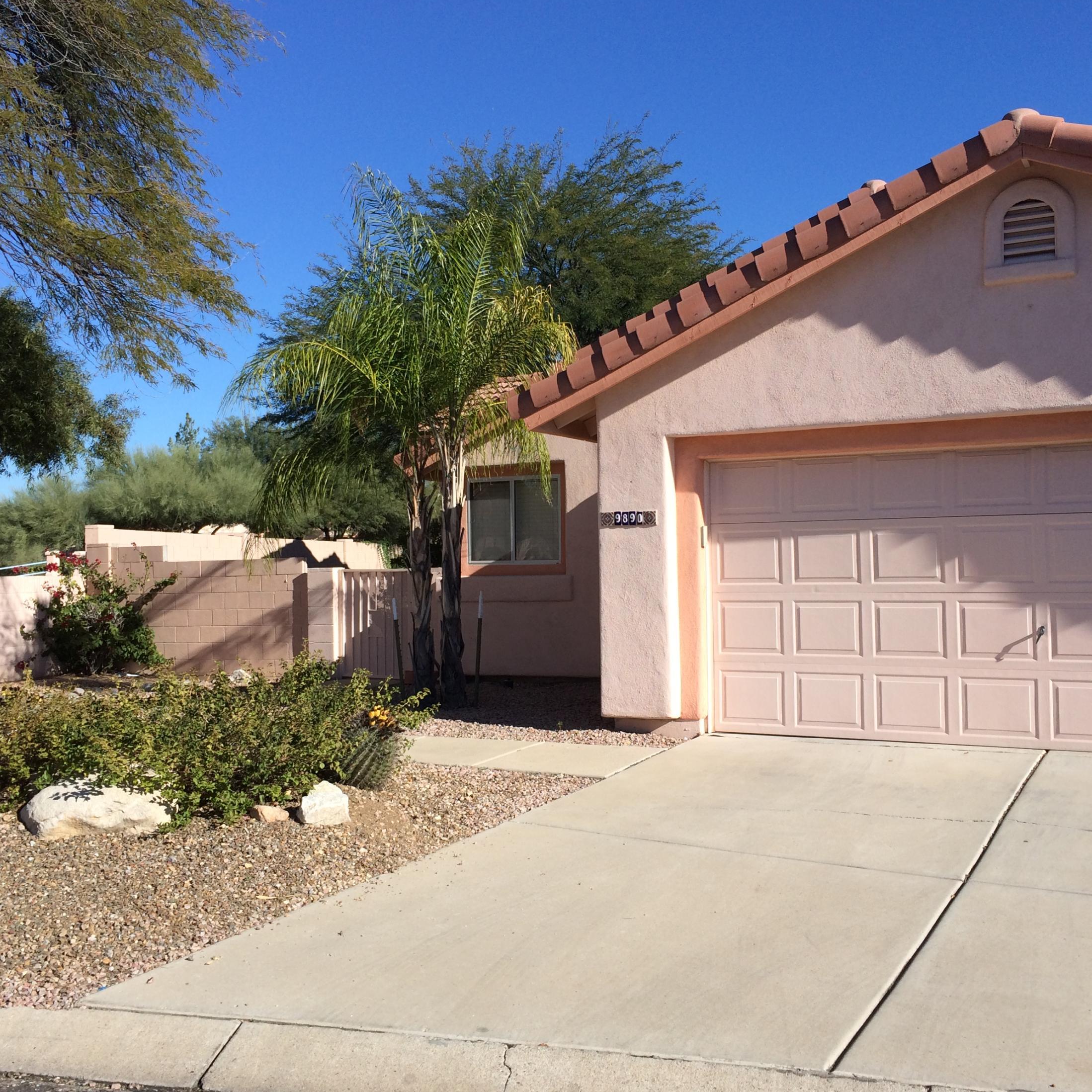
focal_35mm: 35
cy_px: 546
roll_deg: +1.6
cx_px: 563
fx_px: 1249
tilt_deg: +1.9
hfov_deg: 47.2
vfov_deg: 47.2
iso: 32
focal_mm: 4.15
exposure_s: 1/2053
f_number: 2.2
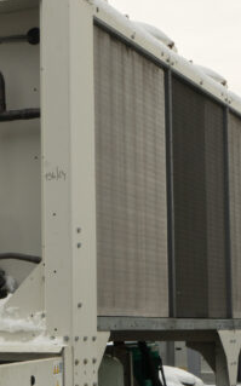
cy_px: 256
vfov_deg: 21.8
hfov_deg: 13.4
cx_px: -48
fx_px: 1000
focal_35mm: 95
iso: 640
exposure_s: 1/80
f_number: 16
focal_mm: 29
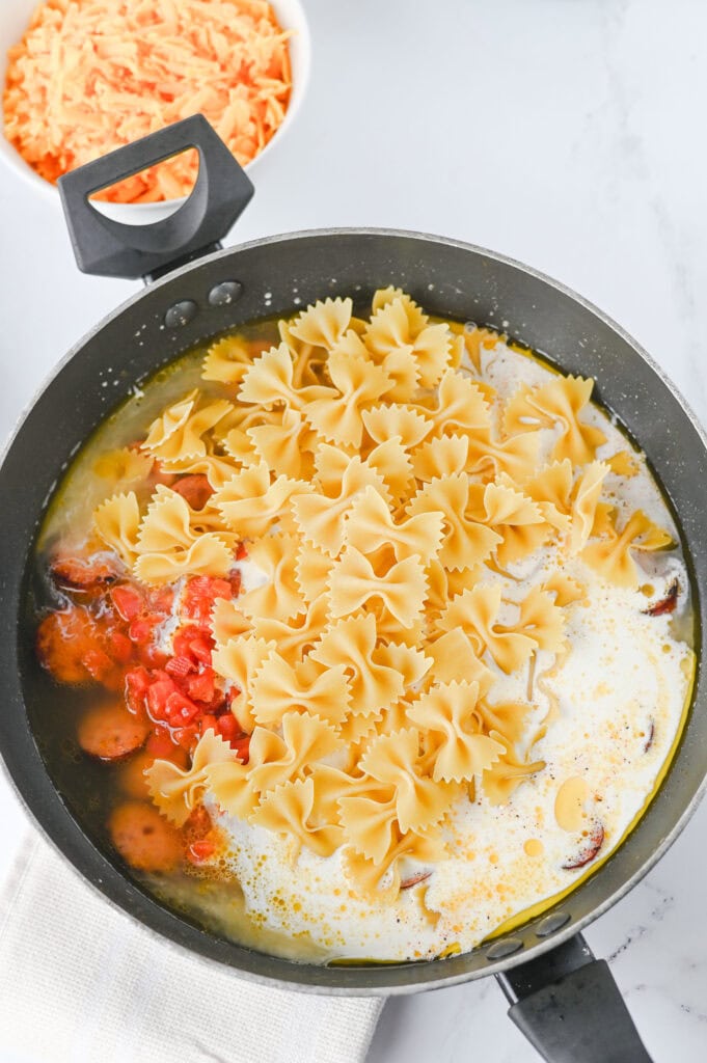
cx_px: 354
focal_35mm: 50
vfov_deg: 39.6
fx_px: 1475
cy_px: 532
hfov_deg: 26.9
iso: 220
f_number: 4
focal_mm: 50
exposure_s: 1/100
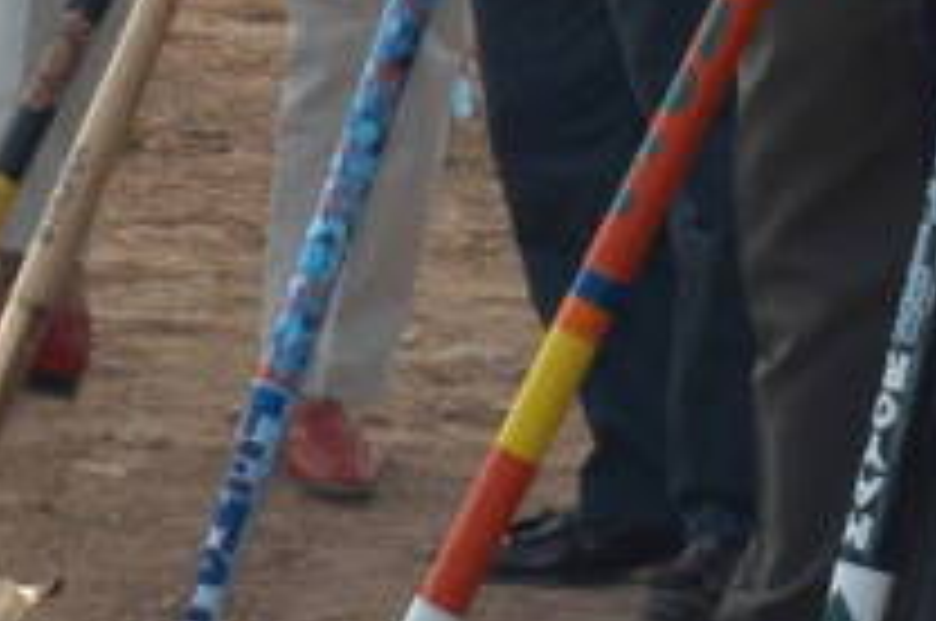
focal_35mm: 289
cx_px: -90
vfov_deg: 4.7
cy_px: -522
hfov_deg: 7.1
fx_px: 7502
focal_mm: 50
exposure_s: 1/180
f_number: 10
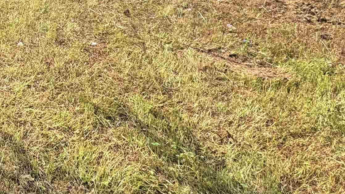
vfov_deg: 25.2
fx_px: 384
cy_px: -46
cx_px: -35
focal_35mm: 42
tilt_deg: -10.9
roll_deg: -2.1
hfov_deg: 39.5
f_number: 2.2
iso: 40
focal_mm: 2.22
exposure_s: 1/707
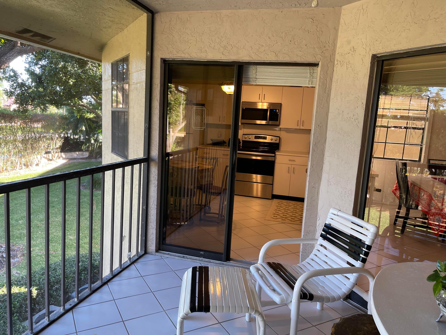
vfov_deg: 53.1
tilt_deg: -8.9
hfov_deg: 67.3
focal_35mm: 26
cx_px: 223
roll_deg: -3.2
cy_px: 168
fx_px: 335
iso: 125
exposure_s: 1/120
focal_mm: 5.1
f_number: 1.6
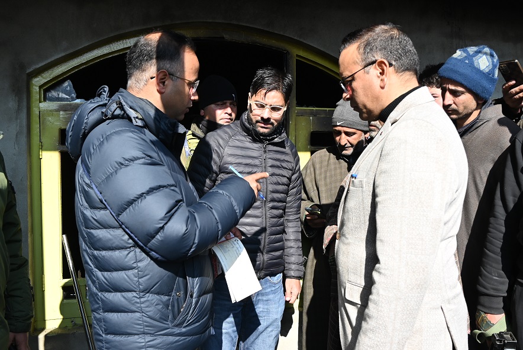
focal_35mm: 32
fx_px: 465
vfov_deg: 41.2
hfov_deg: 58.7
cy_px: 175
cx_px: 262
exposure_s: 1/250
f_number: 5.6
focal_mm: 21.5
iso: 100
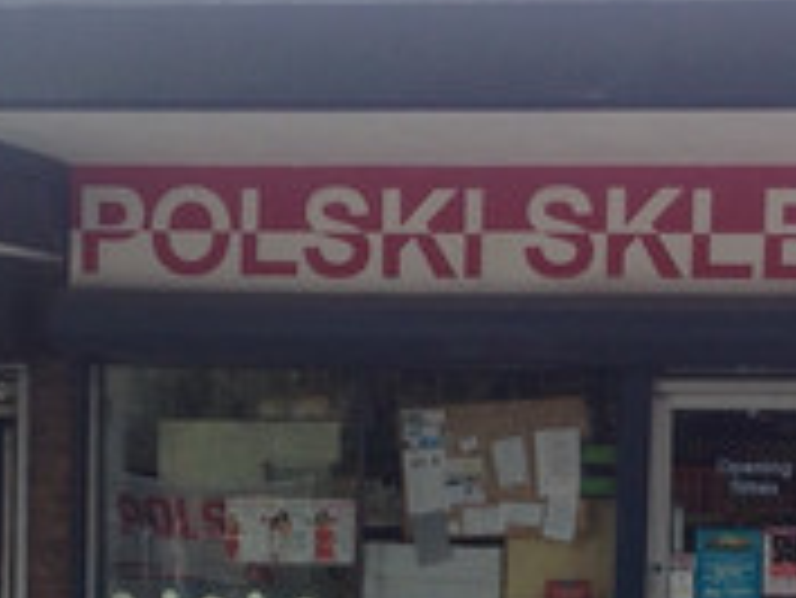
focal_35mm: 119
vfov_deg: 12.3
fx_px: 2738
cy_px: 616
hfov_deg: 16.4
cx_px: 688
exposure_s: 1/596
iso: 50
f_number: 2.4
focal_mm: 4.12
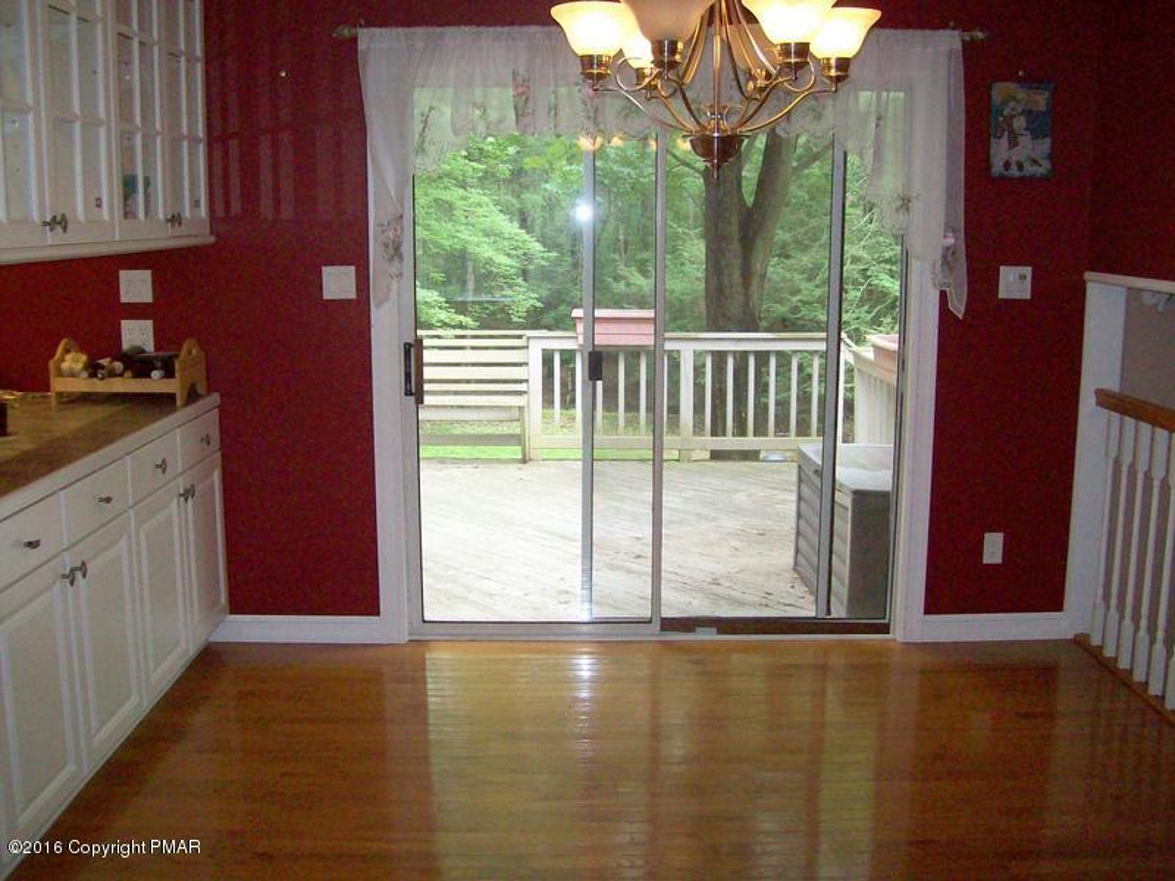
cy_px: 440
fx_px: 1222
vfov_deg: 39.7
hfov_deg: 51.4
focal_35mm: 36
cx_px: 588
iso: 200
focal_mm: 6
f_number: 2.7
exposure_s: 1/81.5
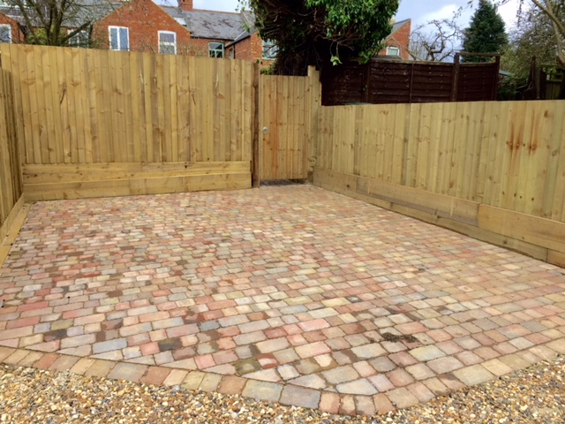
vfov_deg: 48.2
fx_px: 473
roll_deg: -0.8
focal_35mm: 29
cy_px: 212
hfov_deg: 61.7
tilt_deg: -11.3
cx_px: 282
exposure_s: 1/273
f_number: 2.2
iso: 32
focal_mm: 4.15
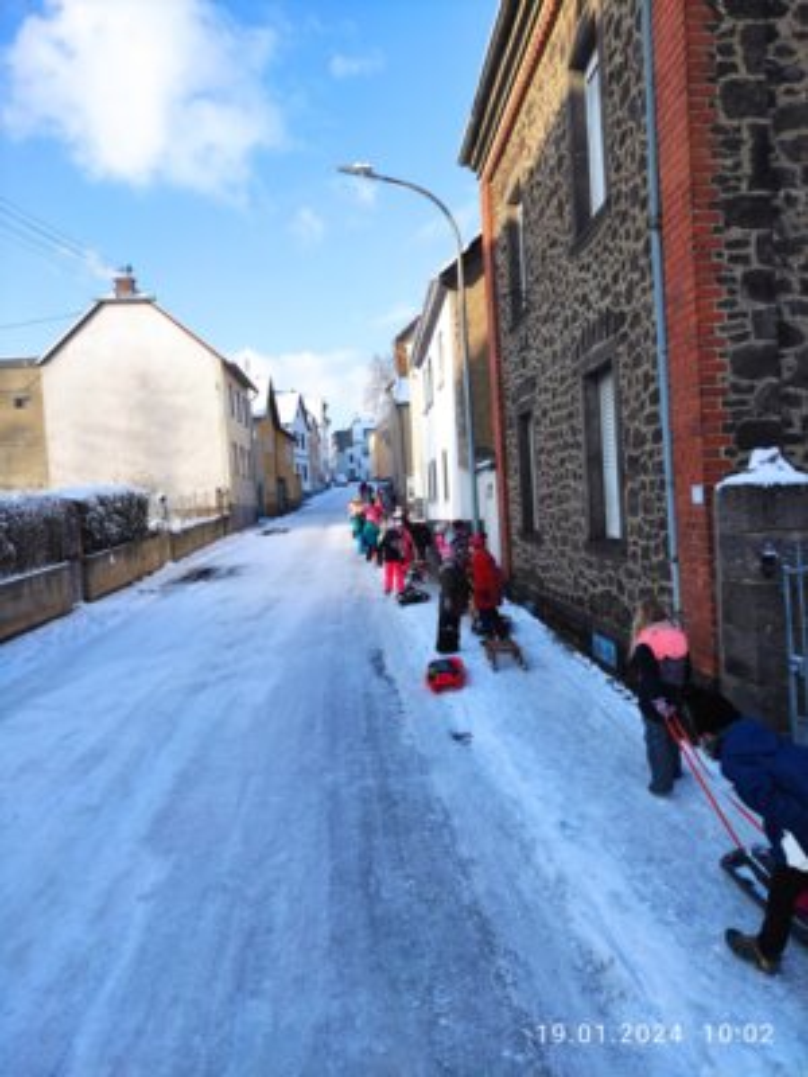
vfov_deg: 69.4
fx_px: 778
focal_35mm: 25
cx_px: 404
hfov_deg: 54.9
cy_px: 538
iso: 100
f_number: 1.89
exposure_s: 1/615
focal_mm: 5.43
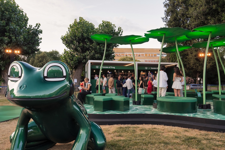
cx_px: 112
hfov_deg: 67.4
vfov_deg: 47.9
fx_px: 169
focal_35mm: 27
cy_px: 75
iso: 1000
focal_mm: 27
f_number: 9
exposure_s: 1/60
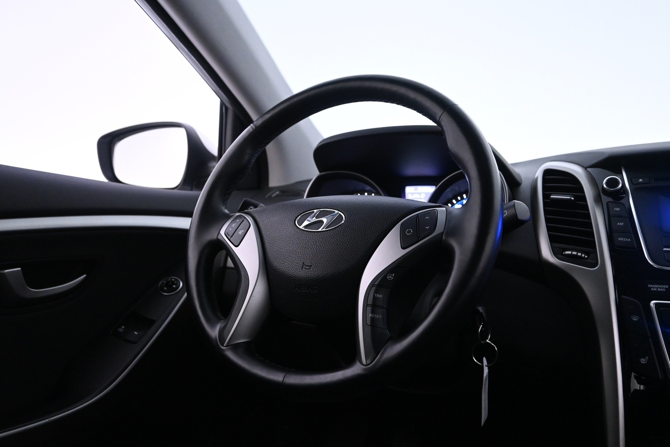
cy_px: 224
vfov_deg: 47.9
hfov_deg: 67.4
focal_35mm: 27
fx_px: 502
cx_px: 335
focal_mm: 18
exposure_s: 1/60
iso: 3200
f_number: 4
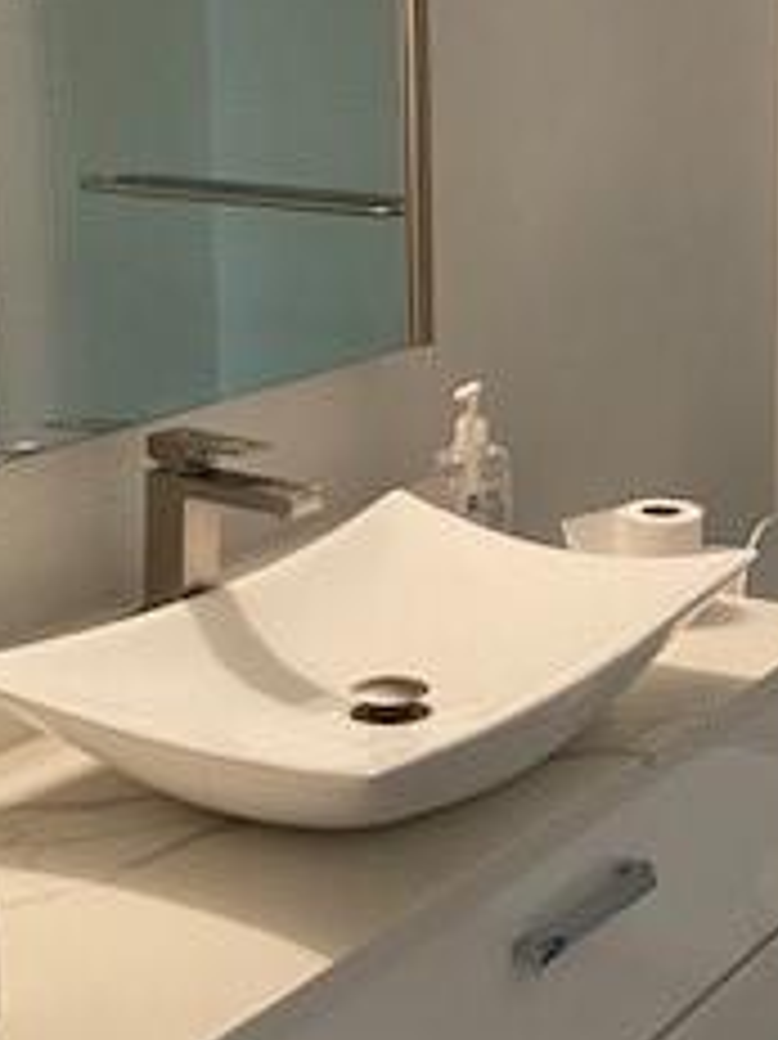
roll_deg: -0.1
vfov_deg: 26.9
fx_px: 2160
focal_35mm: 72
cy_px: 333
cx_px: 621
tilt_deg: -9.2
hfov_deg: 20.2
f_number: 1.8
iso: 200
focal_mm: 4.25
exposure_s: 1/60
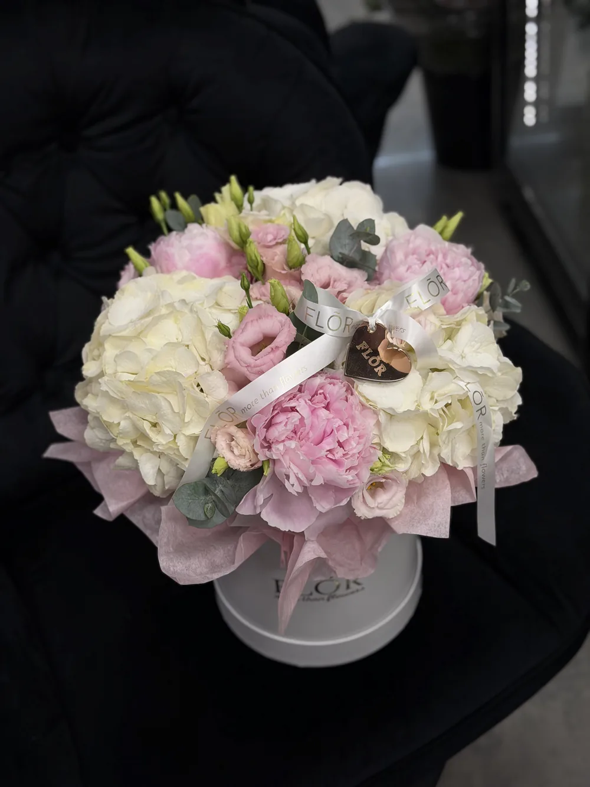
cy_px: 394
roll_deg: +7.3
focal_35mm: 48
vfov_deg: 39.7
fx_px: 1091
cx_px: 295
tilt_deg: -44.9
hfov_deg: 30.3
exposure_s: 1/151
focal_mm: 6.76
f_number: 1.78
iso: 50
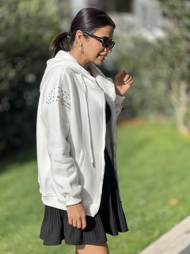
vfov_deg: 25.3
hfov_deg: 19.1
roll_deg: +2.9
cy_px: 127
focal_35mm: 77
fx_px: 564
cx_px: 95
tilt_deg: -7.9
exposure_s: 1/943
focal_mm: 9
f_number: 2.8
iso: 32
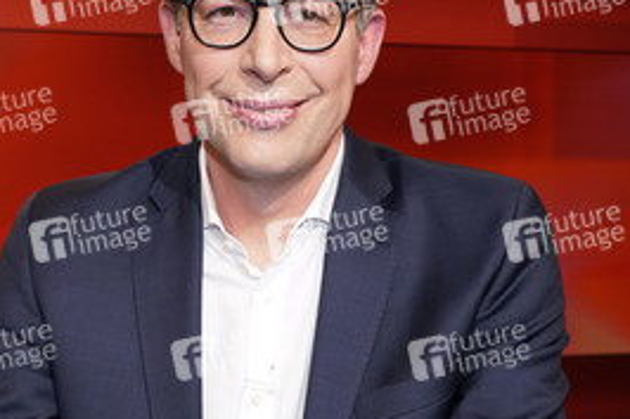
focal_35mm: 56
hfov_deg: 35.6
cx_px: 264
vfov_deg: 24.1
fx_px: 979
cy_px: 175
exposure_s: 1/125
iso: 1600
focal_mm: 33
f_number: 5
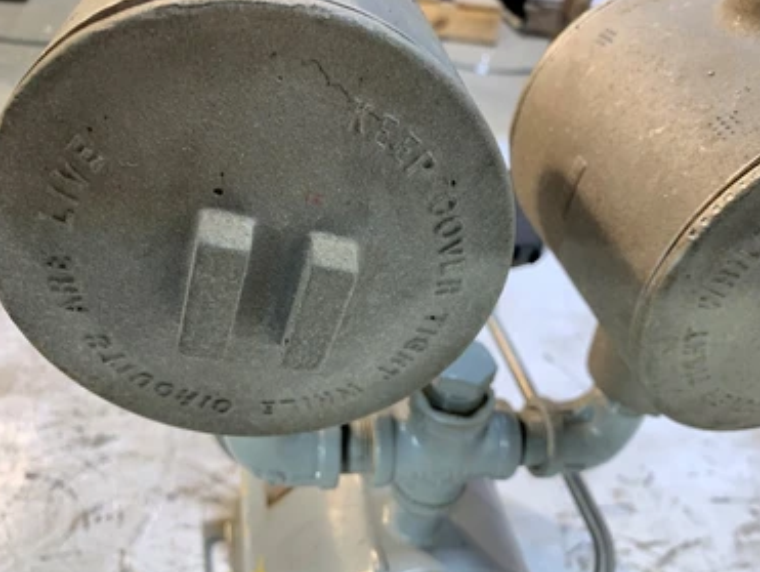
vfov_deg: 49.8
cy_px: 303
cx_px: 399
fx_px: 615
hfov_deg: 63.4
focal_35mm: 28
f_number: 1.8
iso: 100
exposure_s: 1/60
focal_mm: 4.25
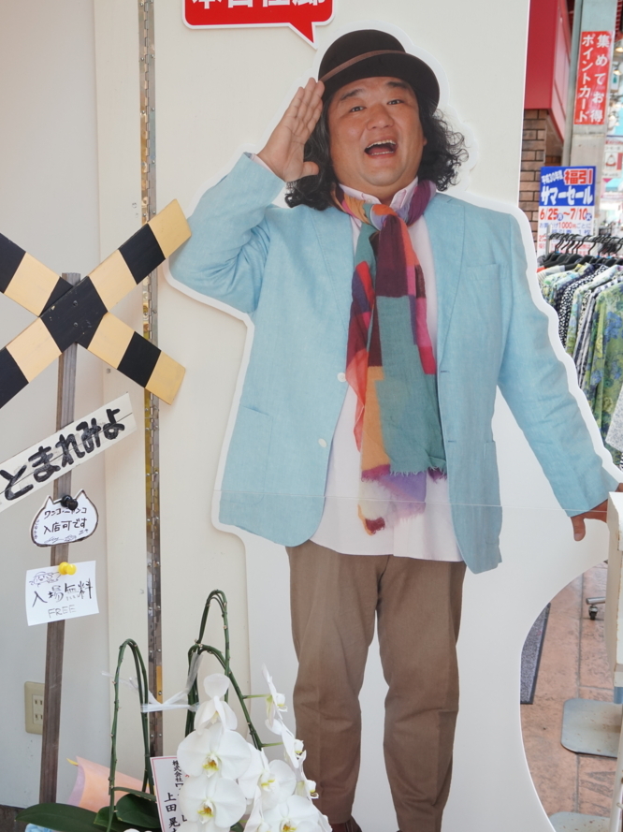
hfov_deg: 34.7
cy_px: 423
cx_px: 316
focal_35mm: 42
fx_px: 998
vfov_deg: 45.2
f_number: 5.6
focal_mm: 25
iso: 640
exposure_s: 1/60
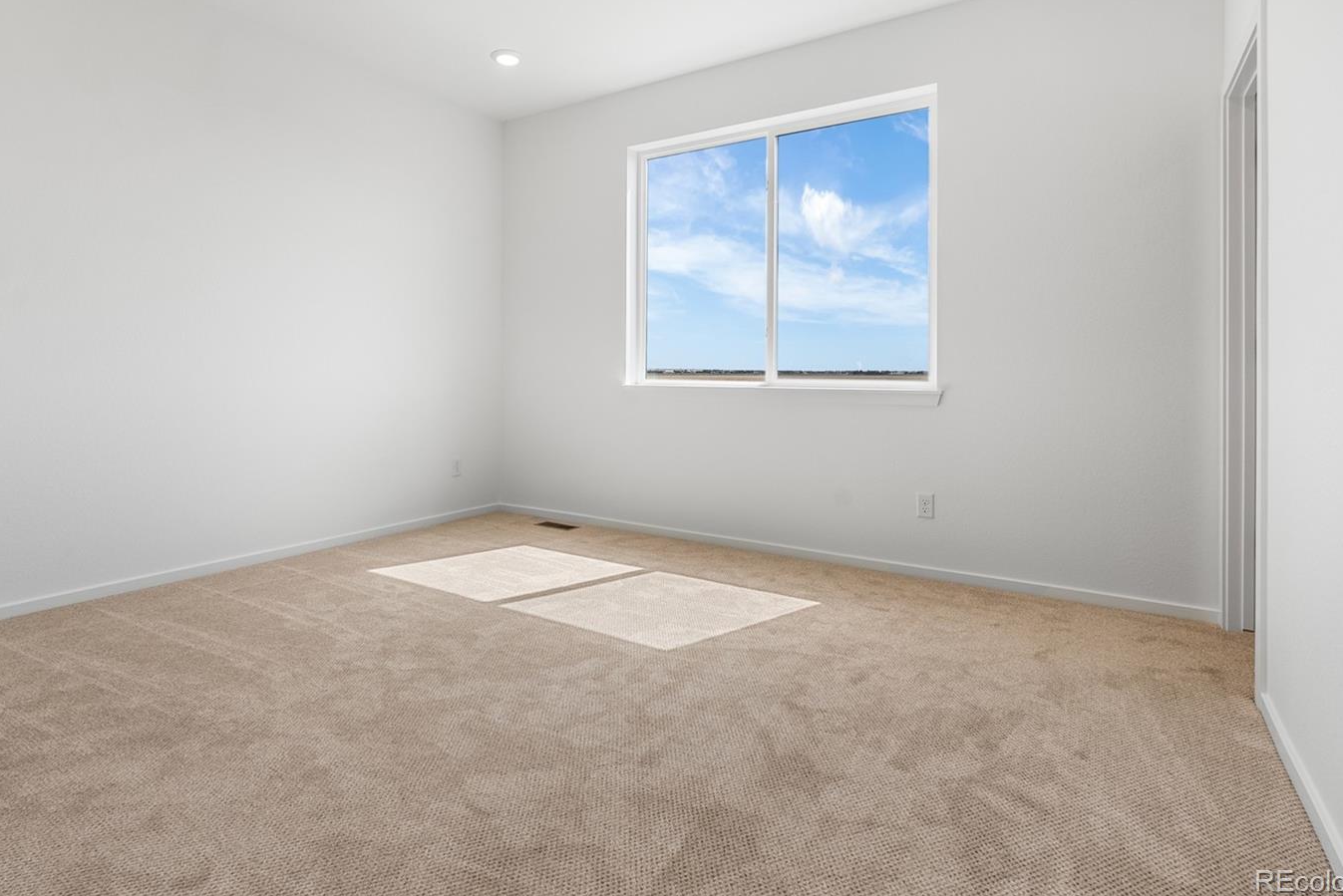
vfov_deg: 64.1
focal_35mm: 19
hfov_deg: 86.7
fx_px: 709
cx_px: 619
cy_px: 370
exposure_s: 1/640
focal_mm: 16
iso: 200
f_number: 8
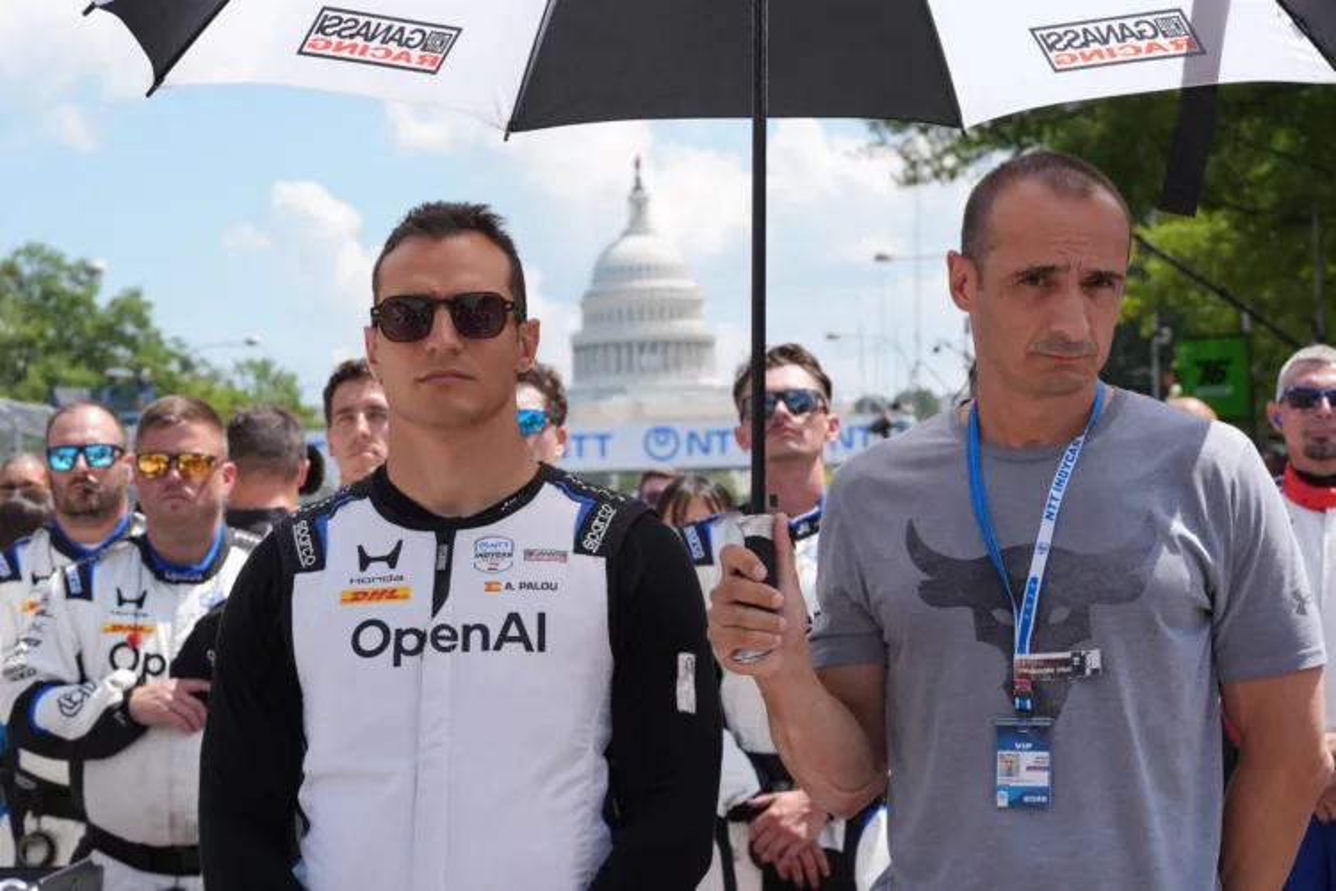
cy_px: 446
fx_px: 3599
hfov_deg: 21.0
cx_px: 668
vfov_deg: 14.1
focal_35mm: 97
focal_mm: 97
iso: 800
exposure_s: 1/800
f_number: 13
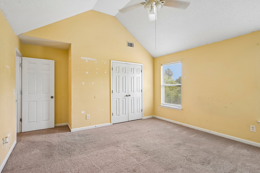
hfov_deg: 90.0
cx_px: 130
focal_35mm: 18
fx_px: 130
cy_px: 86
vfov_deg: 67.4
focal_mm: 18
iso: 400
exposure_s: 1/50
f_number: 8
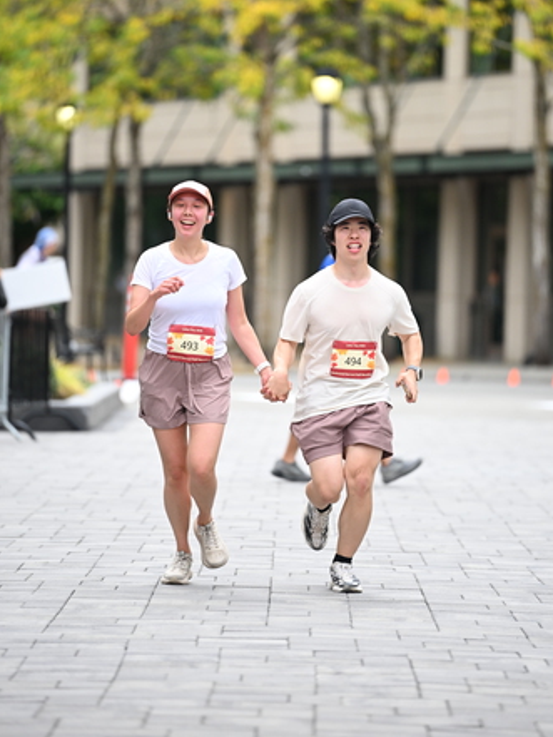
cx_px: 287
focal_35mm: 240
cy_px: 287
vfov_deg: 8.2
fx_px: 5110
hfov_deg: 6.2
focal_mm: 200
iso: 640
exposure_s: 1/1600
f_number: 2.8
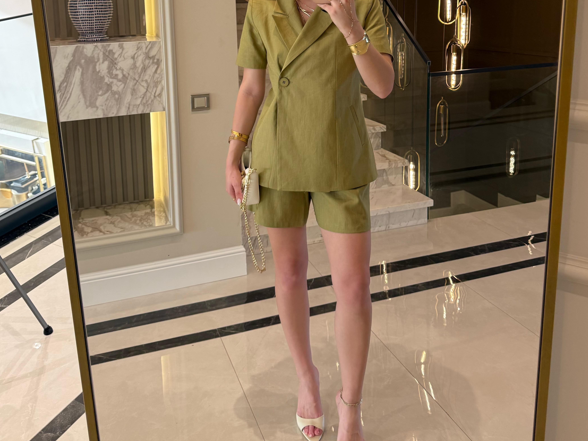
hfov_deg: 55.3
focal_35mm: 33
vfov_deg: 41.0
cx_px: 297
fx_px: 561
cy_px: 83
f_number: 1.78
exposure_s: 1/120
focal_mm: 6.76
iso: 200
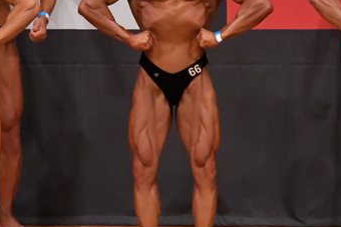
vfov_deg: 2.4
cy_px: 49
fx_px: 5498
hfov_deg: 3.6
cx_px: 157
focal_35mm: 581
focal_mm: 170
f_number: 5.6
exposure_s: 1/400
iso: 6400
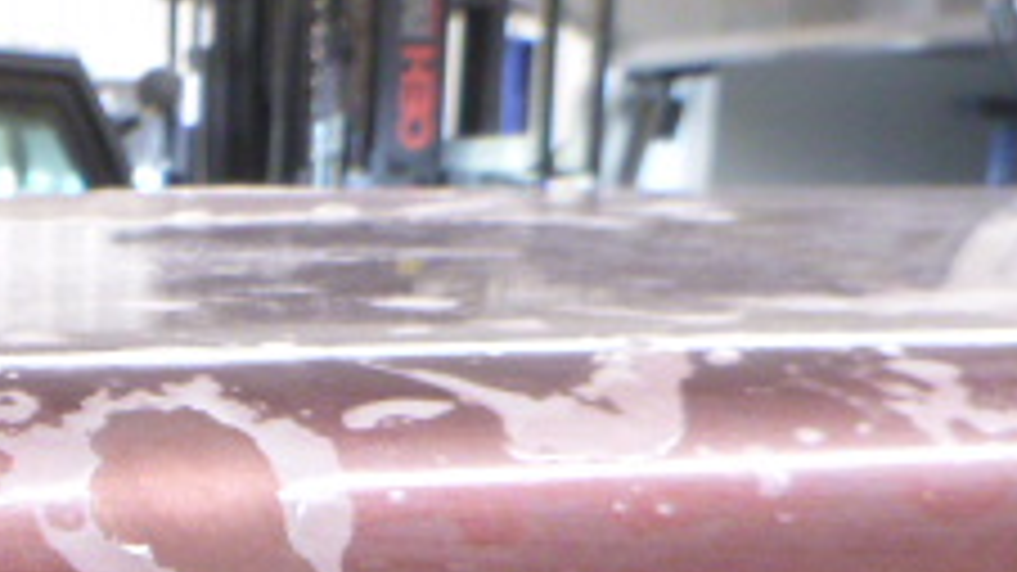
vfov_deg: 15.0
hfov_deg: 25.8
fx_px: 2076
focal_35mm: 77
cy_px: 743
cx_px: -54
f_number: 3.9
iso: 400
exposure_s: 1/10
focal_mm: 4.5
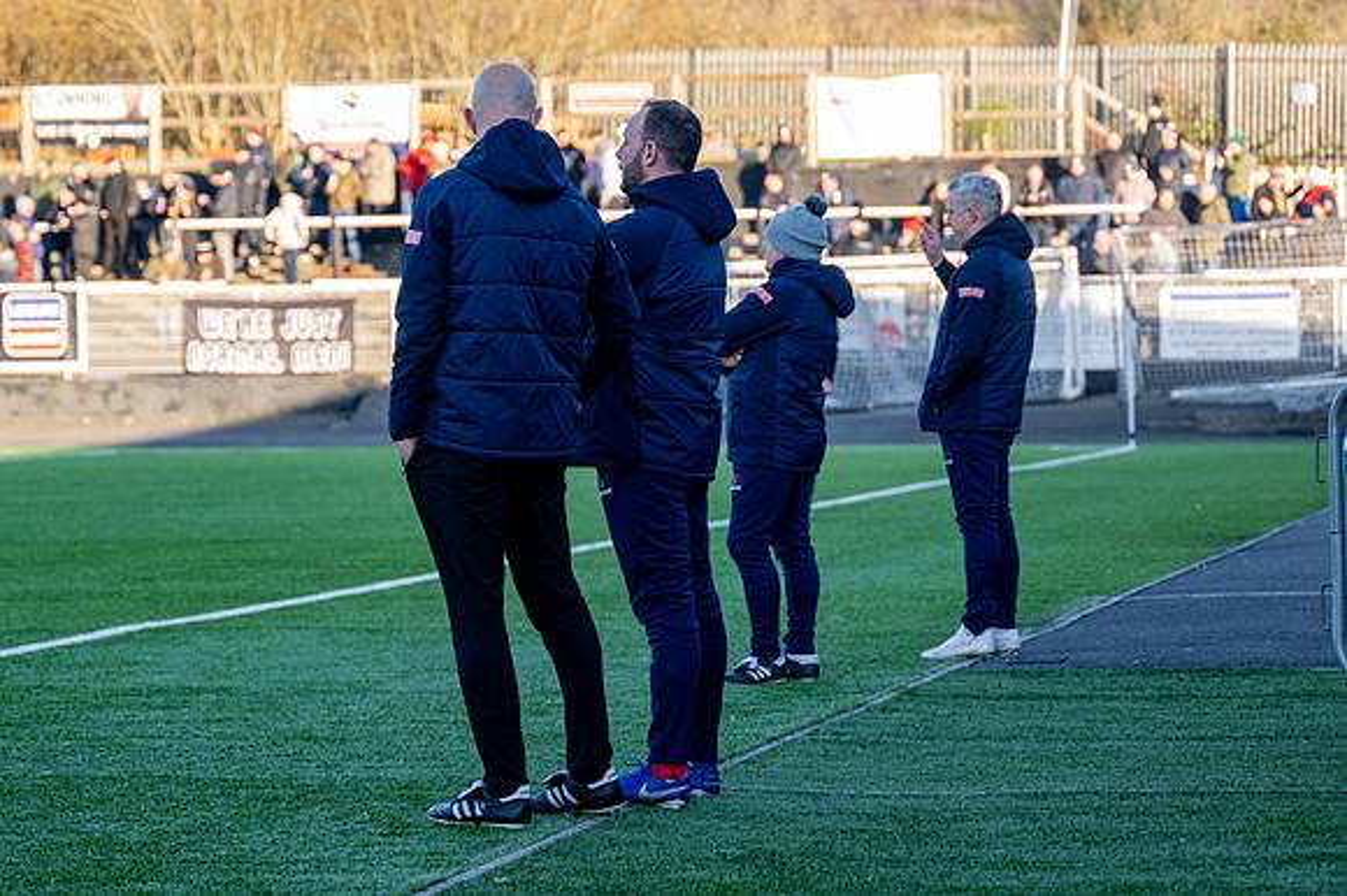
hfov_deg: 14.0
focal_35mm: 147
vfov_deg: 9.3
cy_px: 448
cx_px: 674
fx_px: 5497
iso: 400
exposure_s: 1/640
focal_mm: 98
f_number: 4
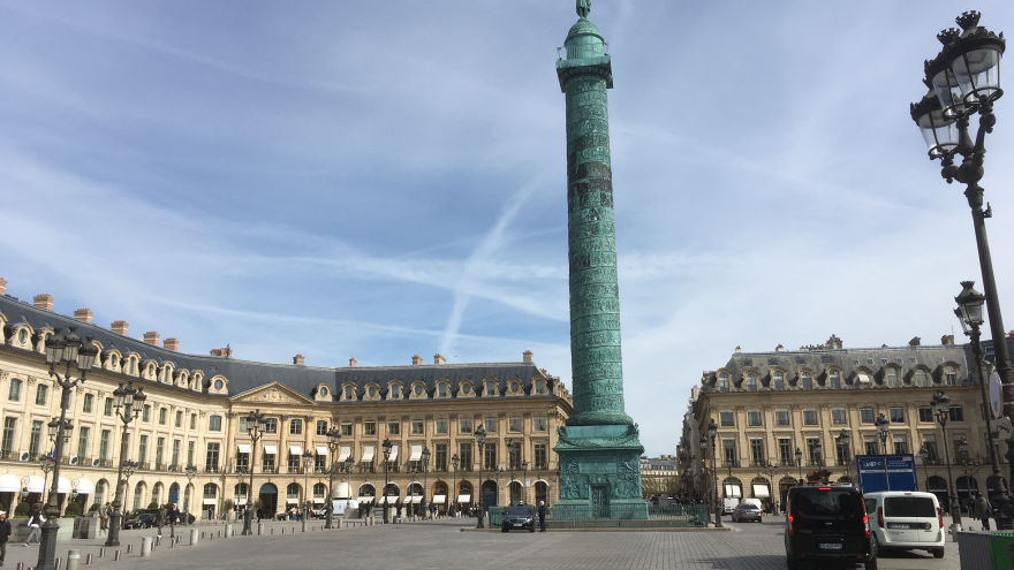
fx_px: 860
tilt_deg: +13.2
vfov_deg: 36.7
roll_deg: -0.5
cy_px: 290
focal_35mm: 32
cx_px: 512
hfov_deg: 61.0
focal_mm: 4.15
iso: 25
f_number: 2.2
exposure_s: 1/2198
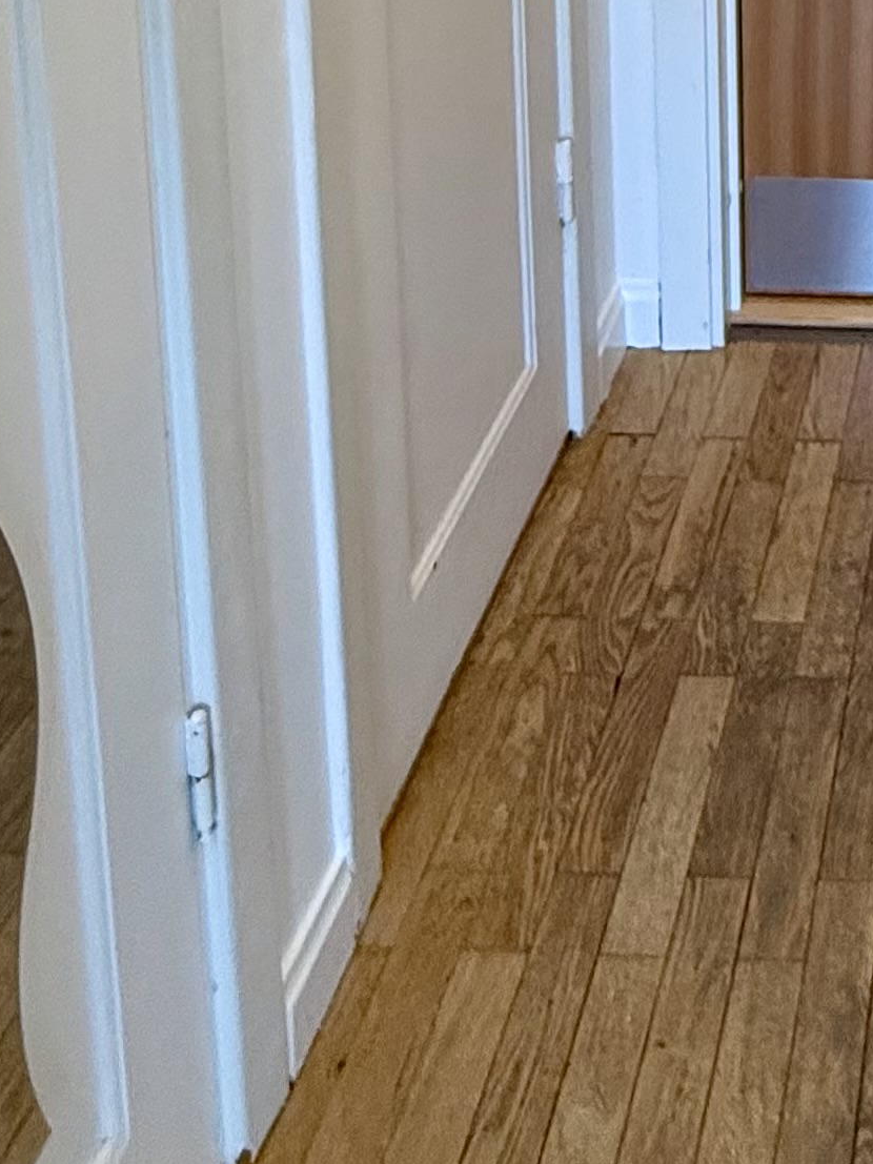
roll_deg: -0.7
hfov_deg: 25.8
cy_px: -382
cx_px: 1019
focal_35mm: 51
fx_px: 1715
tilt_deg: -7.3
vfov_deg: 29.5
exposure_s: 1/100
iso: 250
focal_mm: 2.22
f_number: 2.2
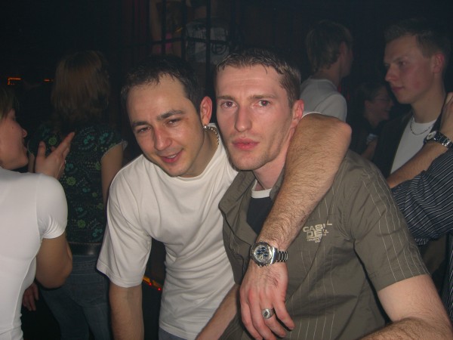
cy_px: 170
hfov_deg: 49.0
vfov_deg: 37.7
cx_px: 226
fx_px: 497
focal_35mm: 38
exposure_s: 1/60
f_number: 2.8
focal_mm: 7.9
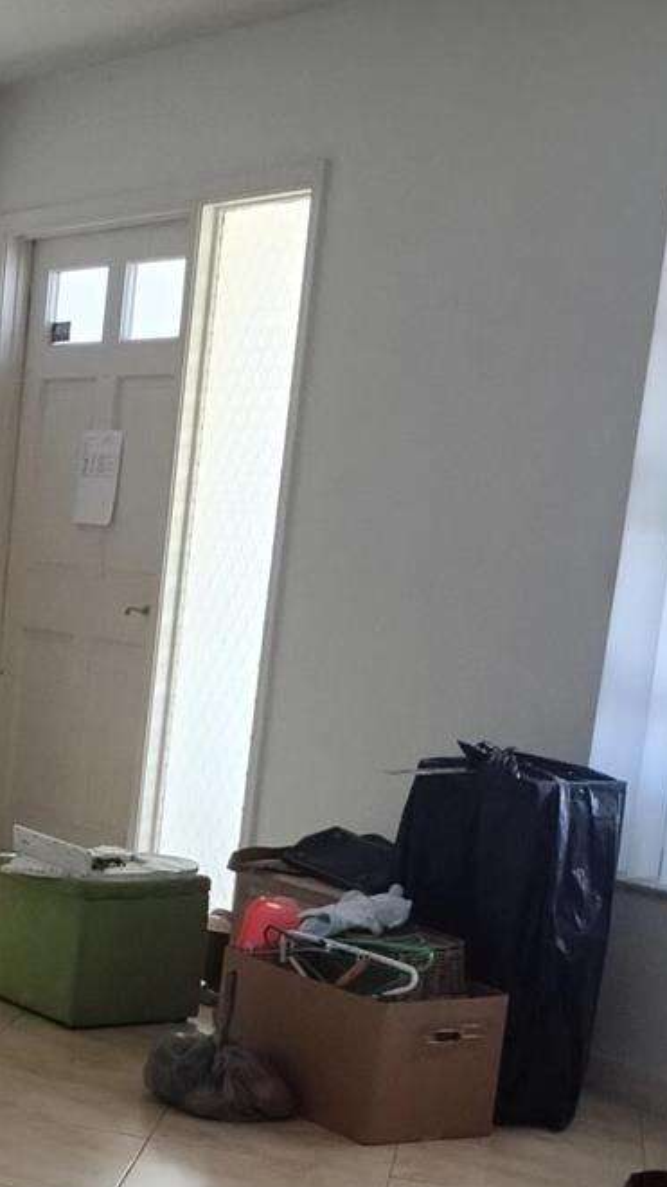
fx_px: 2076
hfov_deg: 16.0
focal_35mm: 66
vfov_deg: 31.2
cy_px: 933
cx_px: -462
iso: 173
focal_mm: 4.71
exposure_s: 1/120
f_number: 1.7
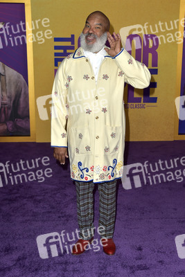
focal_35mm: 45
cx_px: 92
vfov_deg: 43.6
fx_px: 347
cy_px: 138
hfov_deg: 29.9
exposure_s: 1/250
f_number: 6.3
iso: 320
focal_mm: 45
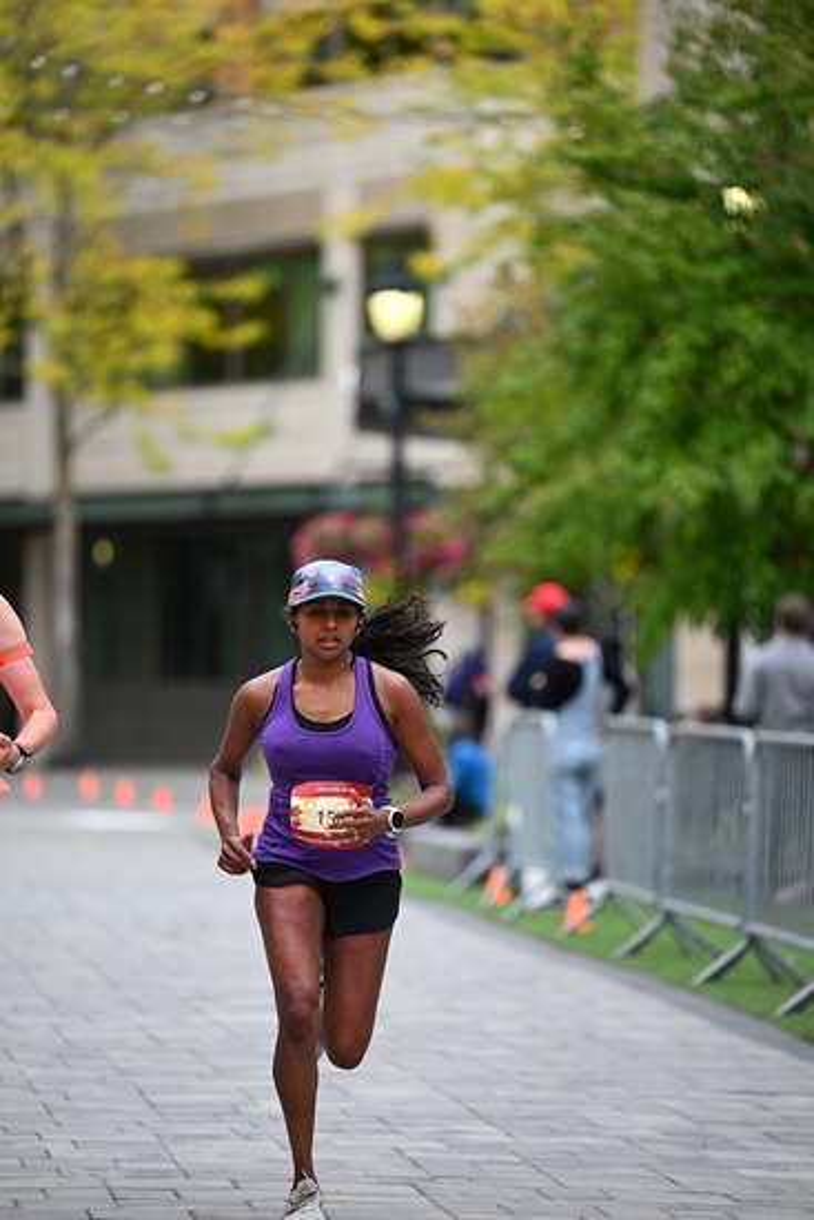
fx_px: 6270
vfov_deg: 11.1
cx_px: 407
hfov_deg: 7.4
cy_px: 610
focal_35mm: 185
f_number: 2.8
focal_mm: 185
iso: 640
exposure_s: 1/2000
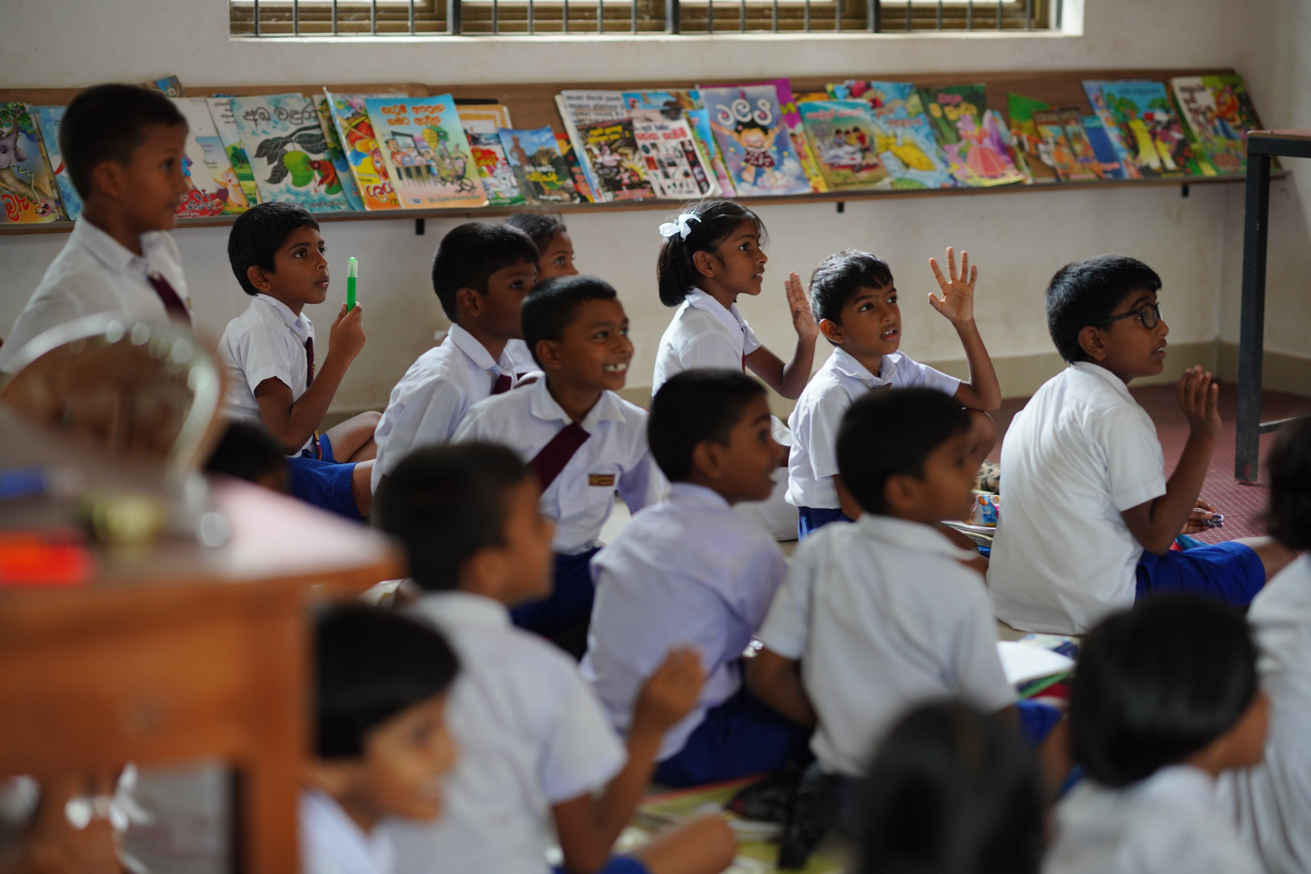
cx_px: 656
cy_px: 437
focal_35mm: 85
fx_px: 3095
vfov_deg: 16.1
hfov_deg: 23.9
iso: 800
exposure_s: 1/200
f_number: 2
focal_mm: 85
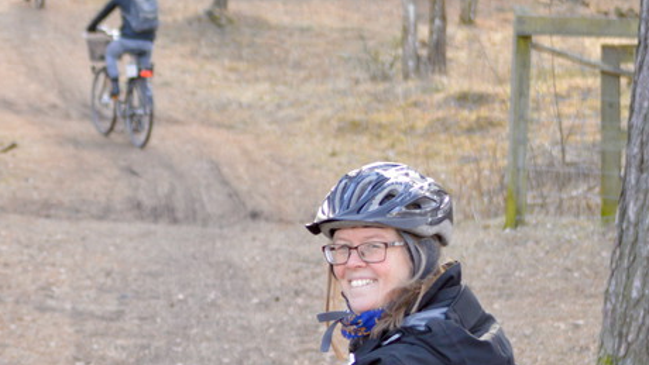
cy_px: 165
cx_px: 40
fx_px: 3100
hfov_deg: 11.9
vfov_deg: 6.7
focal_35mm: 180
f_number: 4
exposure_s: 1/60
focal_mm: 55
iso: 400
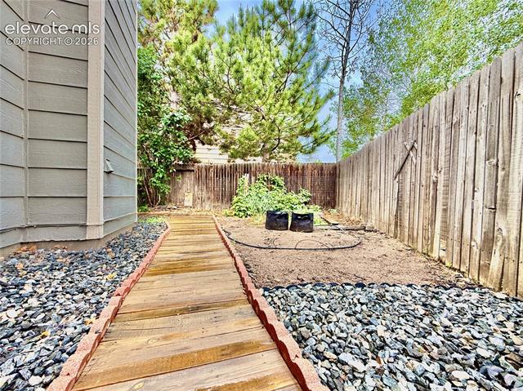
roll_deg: +1.1
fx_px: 211
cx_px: 262
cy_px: 196
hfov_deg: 102.1
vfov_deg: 85.6
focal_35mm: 14
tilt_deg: +0.2
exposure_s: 1/142
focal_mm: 2.22
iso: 64
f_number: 2.2
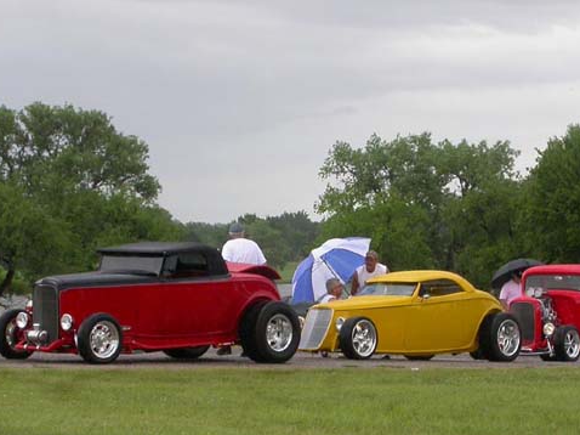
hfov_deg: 12.4
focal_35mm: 159
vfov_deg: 9.3
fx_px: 2663
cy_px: 305
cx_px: 353
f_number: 4.9
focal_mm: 19.7
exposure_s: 1/264
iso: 100
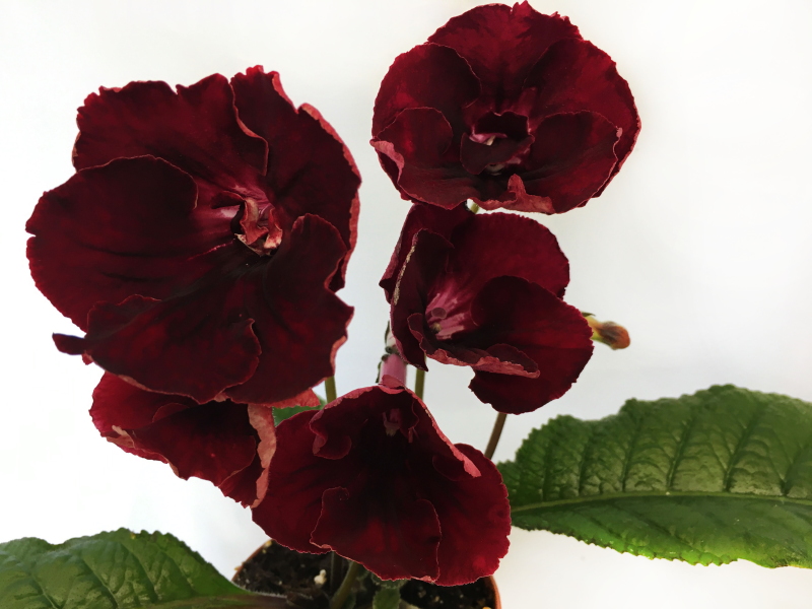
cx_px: 406
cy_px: 304
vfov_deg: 48.2
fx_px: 680
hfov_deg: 61.7
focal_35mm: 29
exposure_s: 1/33
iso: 25
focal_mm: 4.15
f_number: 2.2
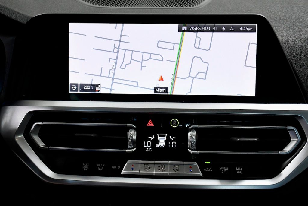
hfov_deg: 41.1
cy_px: 103
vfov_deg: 28.1
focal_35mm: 48
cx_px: 154
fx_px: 411
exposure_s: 1/200
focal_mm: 32
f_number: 7.1
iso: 2500
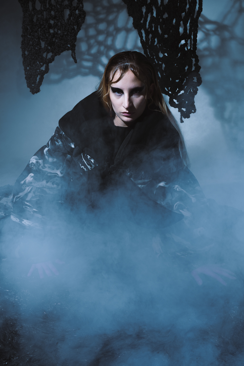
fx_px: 315
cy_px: 183
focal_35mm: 31
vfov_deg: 60.3
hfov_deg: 42.3
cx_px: 122
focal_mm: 31
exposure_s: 1/125
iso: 100
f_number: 16
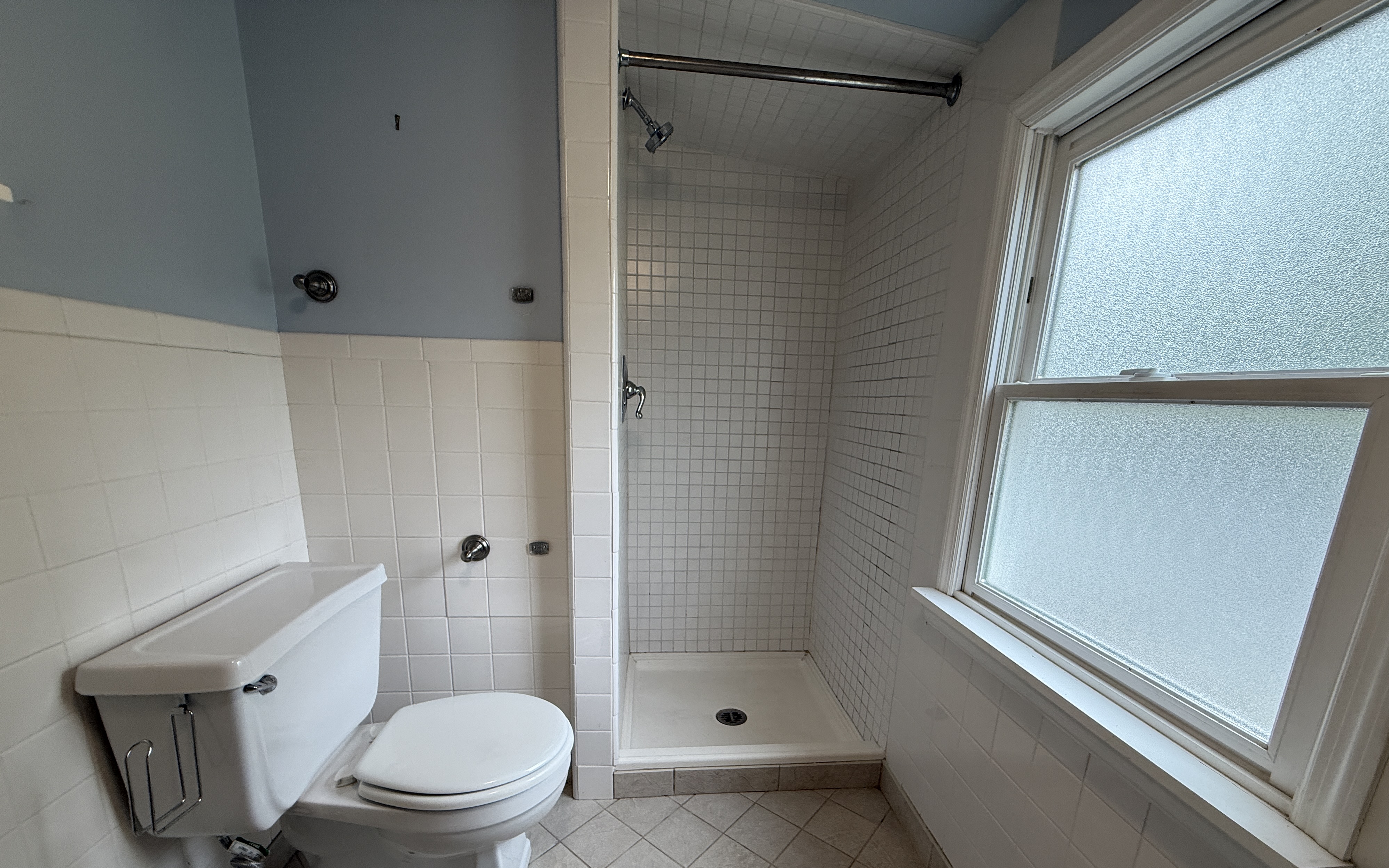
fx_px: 568
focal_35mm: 15
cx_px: 702
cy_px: 524
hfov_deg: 101.5
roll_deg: -2.7
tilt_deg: -11.6
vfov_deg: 73.9
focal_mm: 2.22
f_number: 2.2
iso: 125
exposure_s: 1/120
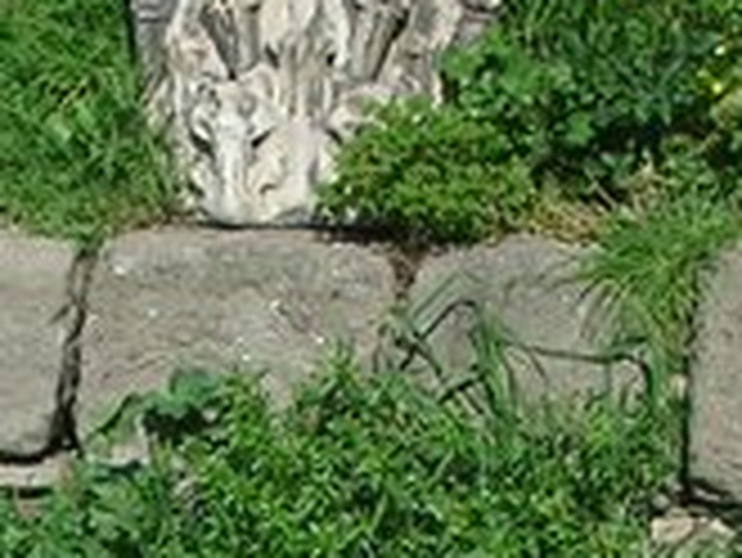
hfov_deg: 9.3
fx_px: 4548
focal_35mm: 212
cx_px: 162
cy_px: 981
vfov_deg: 6.9
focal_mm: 5.8
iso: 50
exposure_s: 1/116
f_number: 8.5
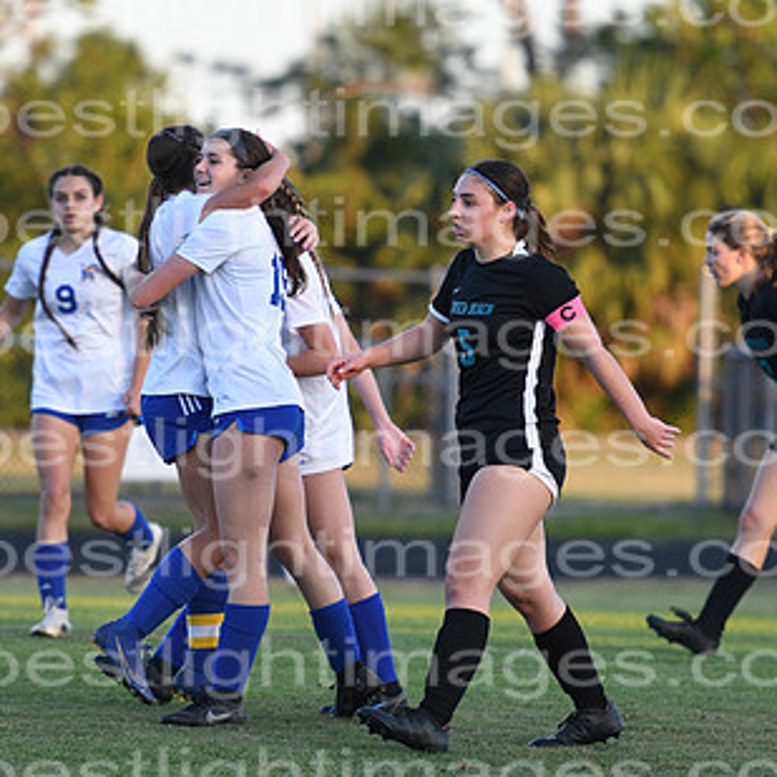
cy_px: 394
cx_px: 299
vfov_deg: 4.1
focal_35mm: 431
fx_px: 10945
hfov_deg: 4.1
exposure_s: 1/800
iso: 360
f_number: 2.8
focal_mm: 180
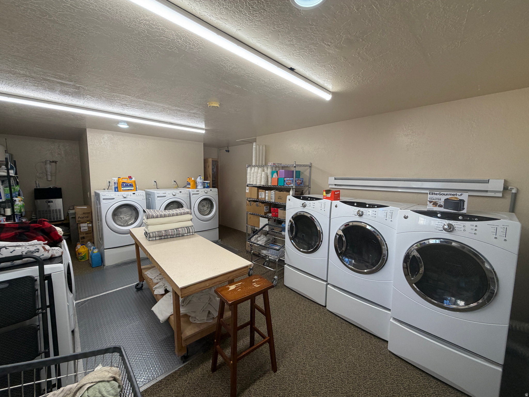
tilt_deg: -6.2
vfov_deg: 85.7
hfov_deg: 102.1
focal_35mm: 14
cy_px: 198
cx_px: 264
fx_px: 214
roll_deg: +0.1
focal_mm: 2.22
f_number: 2.2
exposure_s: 1/120
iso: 125
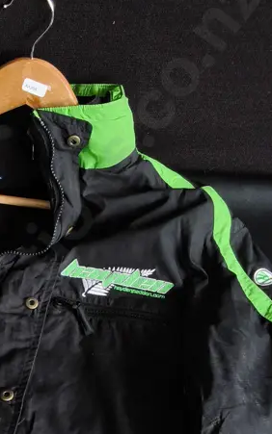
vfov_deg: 30.3
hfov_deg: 19.0
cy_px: 379
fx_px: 771
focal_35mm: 65
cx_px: -47
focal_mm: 2.87
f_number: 2
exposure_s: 1/100
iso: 80
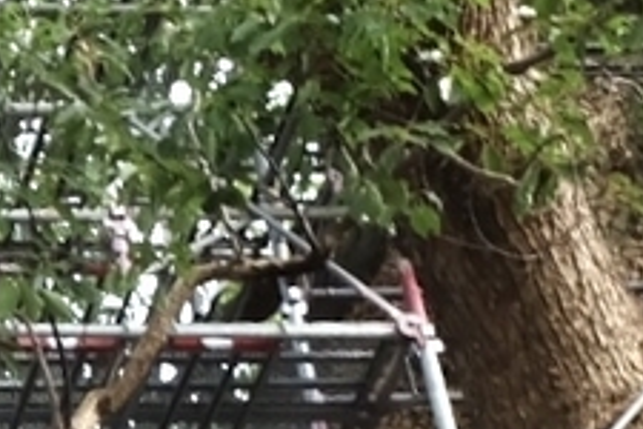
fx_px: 2572
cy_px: 1041
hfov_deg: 12.1
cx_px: -777
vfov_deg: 8.6
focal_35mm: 144
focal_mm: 18
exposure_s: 1/125
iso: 400
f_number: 5
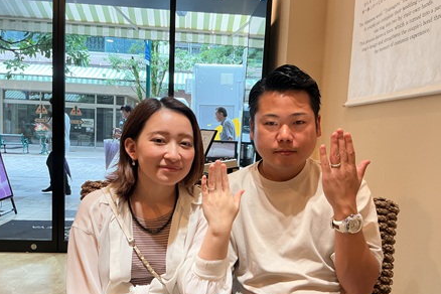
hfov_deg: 60.3
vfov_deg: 42.3
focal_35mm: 31
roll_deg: -1.3
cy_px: 165
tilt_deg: -5.6
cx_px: 217
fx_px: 380
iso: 40
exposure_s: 1/120
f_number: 1.8
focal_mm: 3
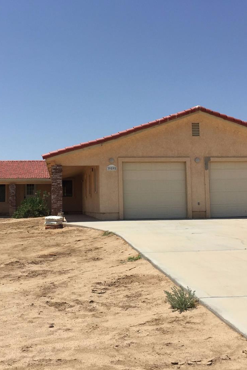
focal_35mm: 41
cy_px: 183
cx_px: 109
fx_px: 422
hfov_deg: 32.6
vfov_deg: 47.4
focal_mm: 4.15
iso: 32
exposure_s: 1/3597
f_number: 2.2
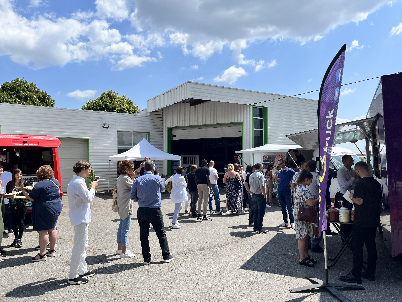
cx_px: 201
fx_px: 302
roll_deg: +1.1
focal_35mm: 26
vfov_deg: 53.1
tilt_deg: +1.9
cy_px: 151
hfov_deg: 67.3
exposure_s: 1/4310
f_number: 1.6
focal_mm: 5.1
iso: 50
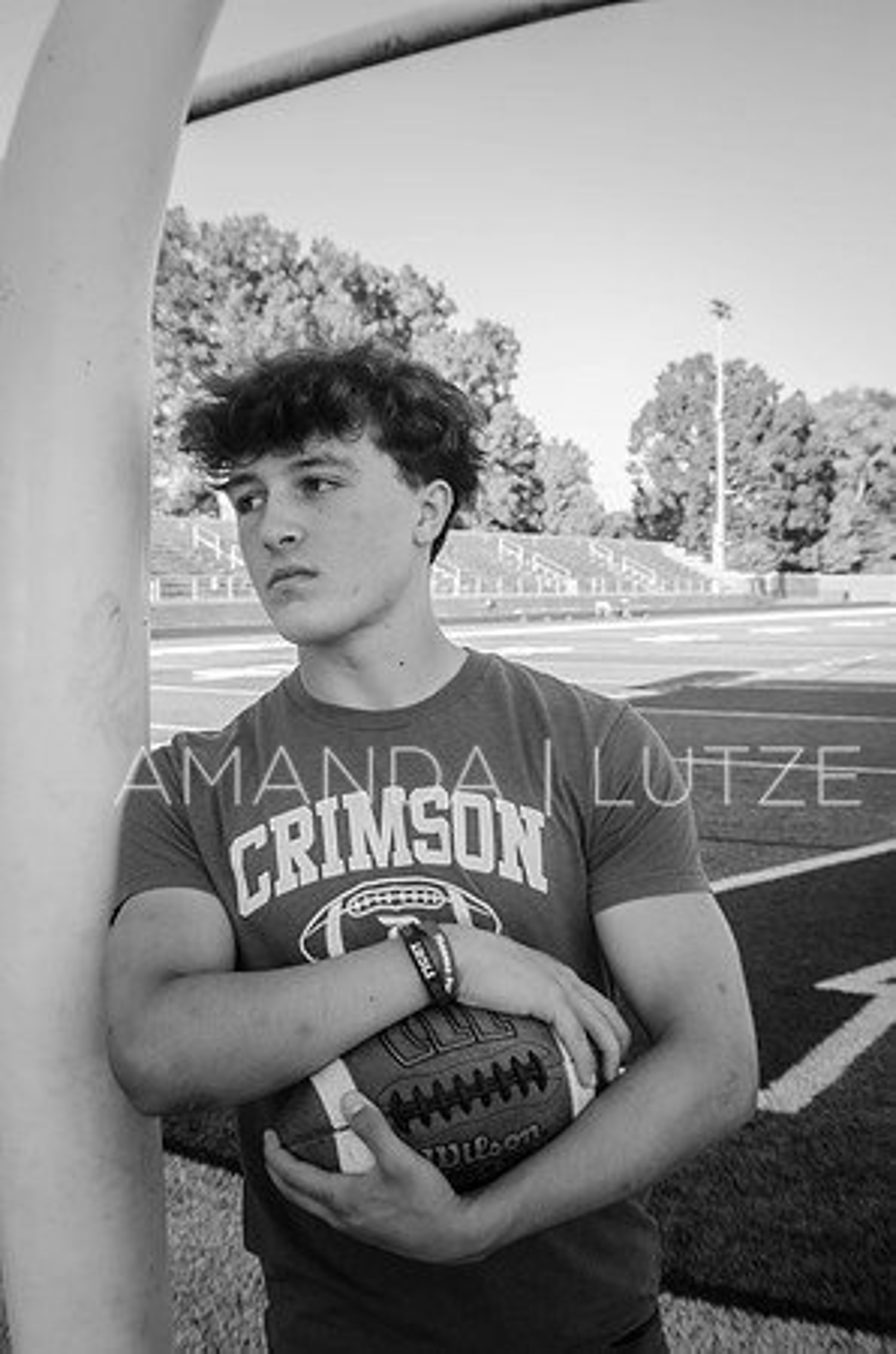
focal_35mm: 52
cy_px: 677
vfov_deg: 37.9
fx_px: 1969
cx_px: 448
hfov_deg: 25.6
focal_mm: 35
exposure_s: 1/160
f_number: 6.3
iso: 200
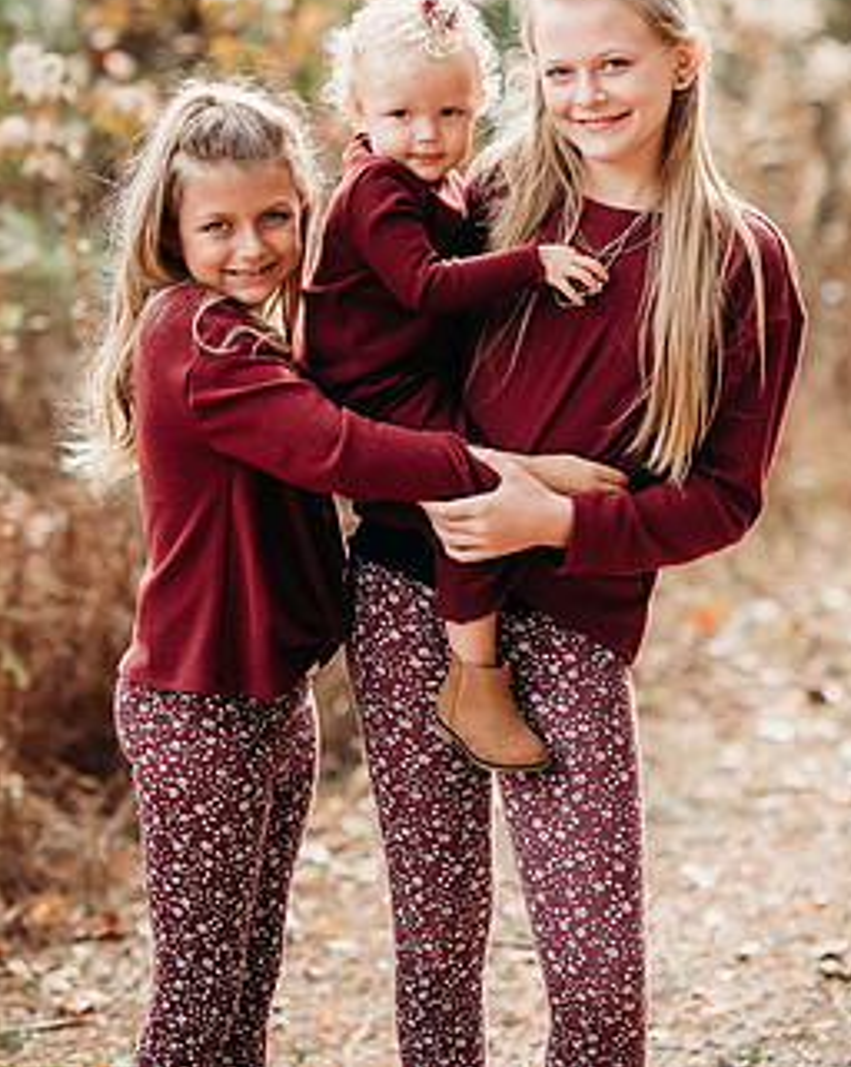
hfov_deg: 13.7
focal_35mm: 112
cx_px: 416
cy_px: 322
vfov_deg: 17.1
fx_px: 3533
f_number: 2.2
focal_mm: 85
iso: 100
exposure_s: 1/640
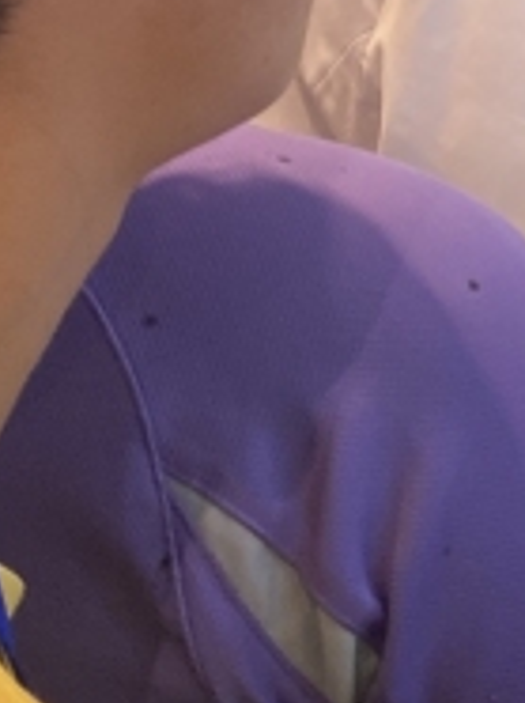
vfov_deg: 16.0
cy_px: -378
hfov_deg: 11.1
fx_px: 2270
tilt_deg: -5.7
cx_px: 1246
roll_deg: +1.5
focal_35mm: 112
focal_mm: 4.25
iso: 100
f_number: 1.8
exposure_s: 1/100
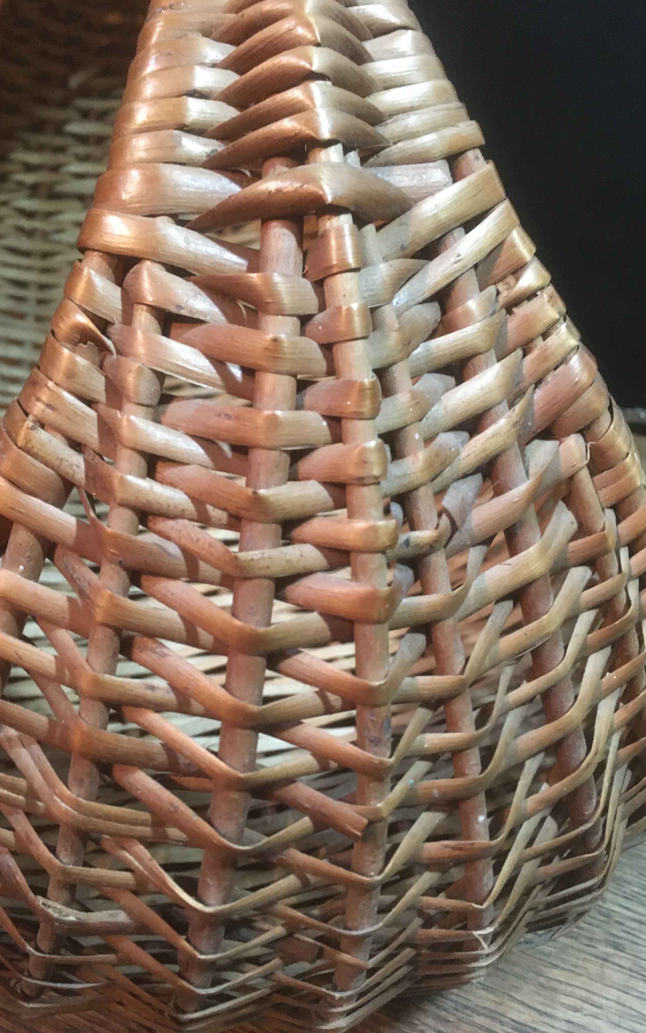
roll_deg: -0.1
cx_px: 293
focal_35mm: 31
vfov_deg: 61.2
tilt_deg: -40.5
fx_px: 873
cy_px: 513
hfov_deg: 40.6
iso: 250
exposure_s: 1/17
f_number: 2.2
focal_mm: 4.15
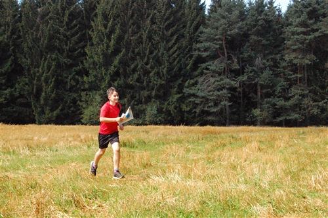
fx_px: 751
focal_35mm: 82
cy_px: 109
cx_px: 164
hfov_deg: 24.6
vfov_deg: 16.5
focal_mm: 55
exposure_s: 1/400
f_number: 18
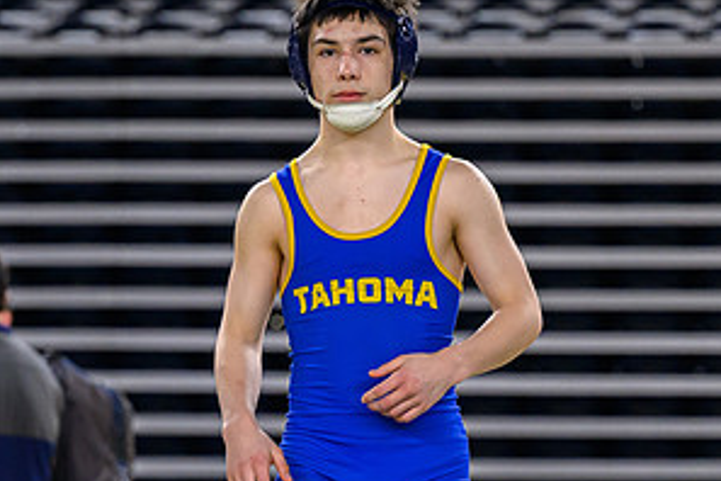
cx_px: 215
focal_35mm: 277
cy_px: 432
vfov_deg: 5.0
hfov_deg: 7.4
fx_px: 5547
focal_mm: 91
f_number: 2.8
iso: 2500
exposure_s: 1/800
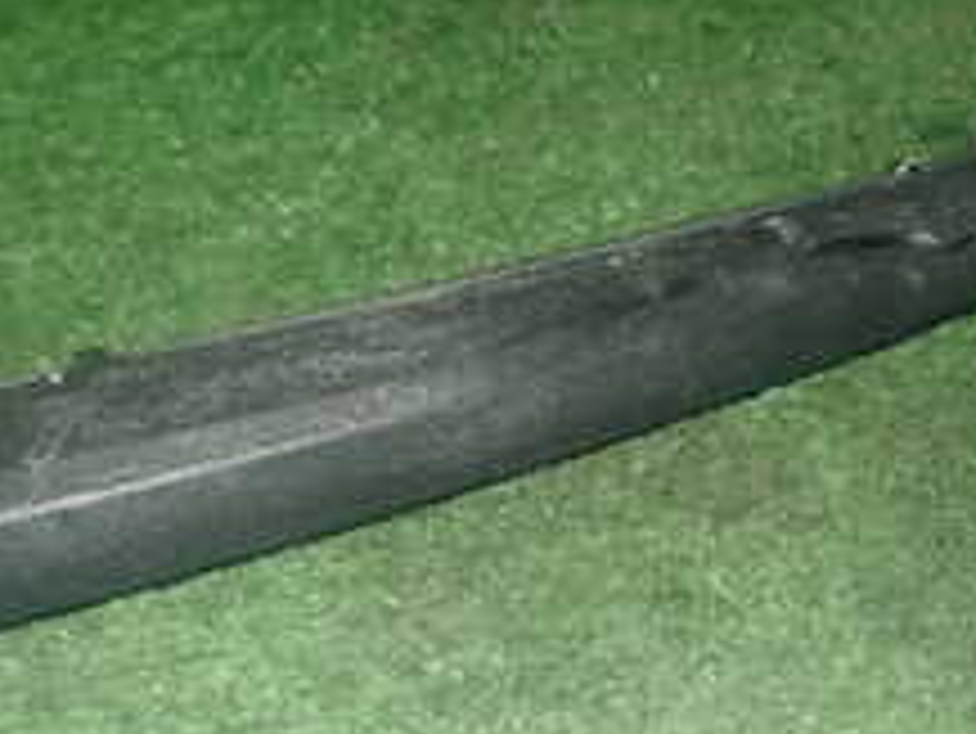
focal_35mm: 69
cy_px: 392
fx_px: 1947
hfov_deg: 28.1
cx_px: 517
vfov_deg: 21.3
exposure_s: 1/30
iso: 320
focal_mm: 4.5
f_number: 5.6
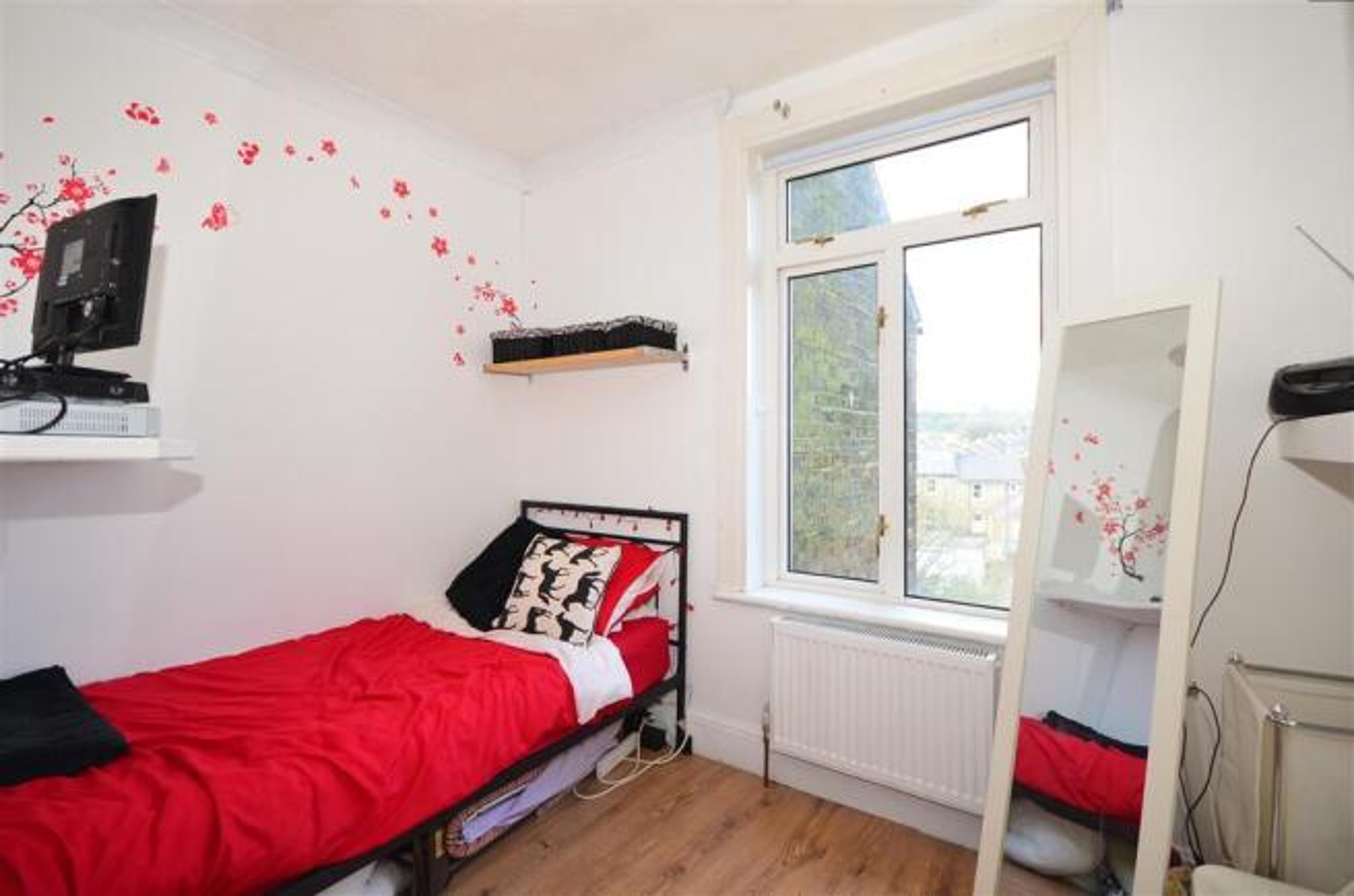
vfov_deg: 77.0
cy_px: 448
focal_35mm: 15
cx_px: 677
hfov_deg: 100.5
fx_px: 563
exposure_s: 1/50
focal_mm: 10
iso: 200
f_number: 5
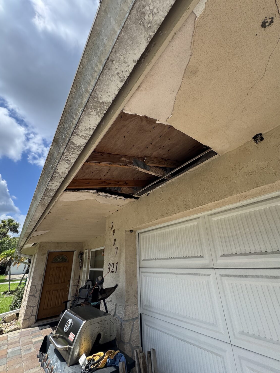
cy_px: 184
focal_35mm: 15
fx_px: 162
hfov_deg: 81.7
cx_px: 144
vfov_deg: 98.2
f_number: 2.2
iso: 40
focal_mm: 2.22
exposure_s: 1/625
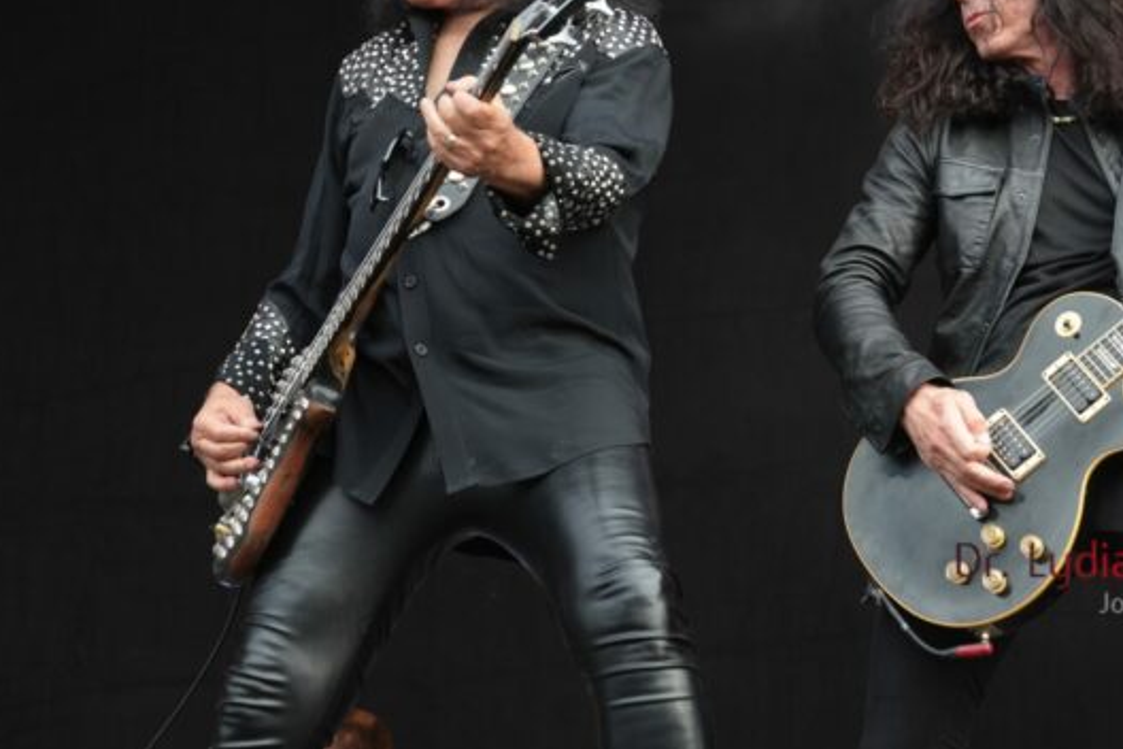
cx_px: 717
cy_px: 219
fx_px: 4492
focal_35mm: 144
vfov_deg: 9.5
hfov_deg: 14.2
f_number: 5
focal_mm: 66
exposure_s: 1/160
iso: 400
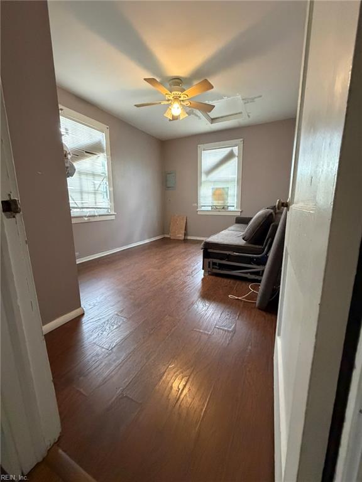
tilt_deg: -10.6
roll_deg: +0.5
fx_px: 195
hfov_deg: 85.7
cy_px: 241
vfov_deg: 102.1
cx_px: 181
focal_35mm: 14
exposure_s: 1/60
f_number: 2.2
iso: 800
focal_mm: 2.22
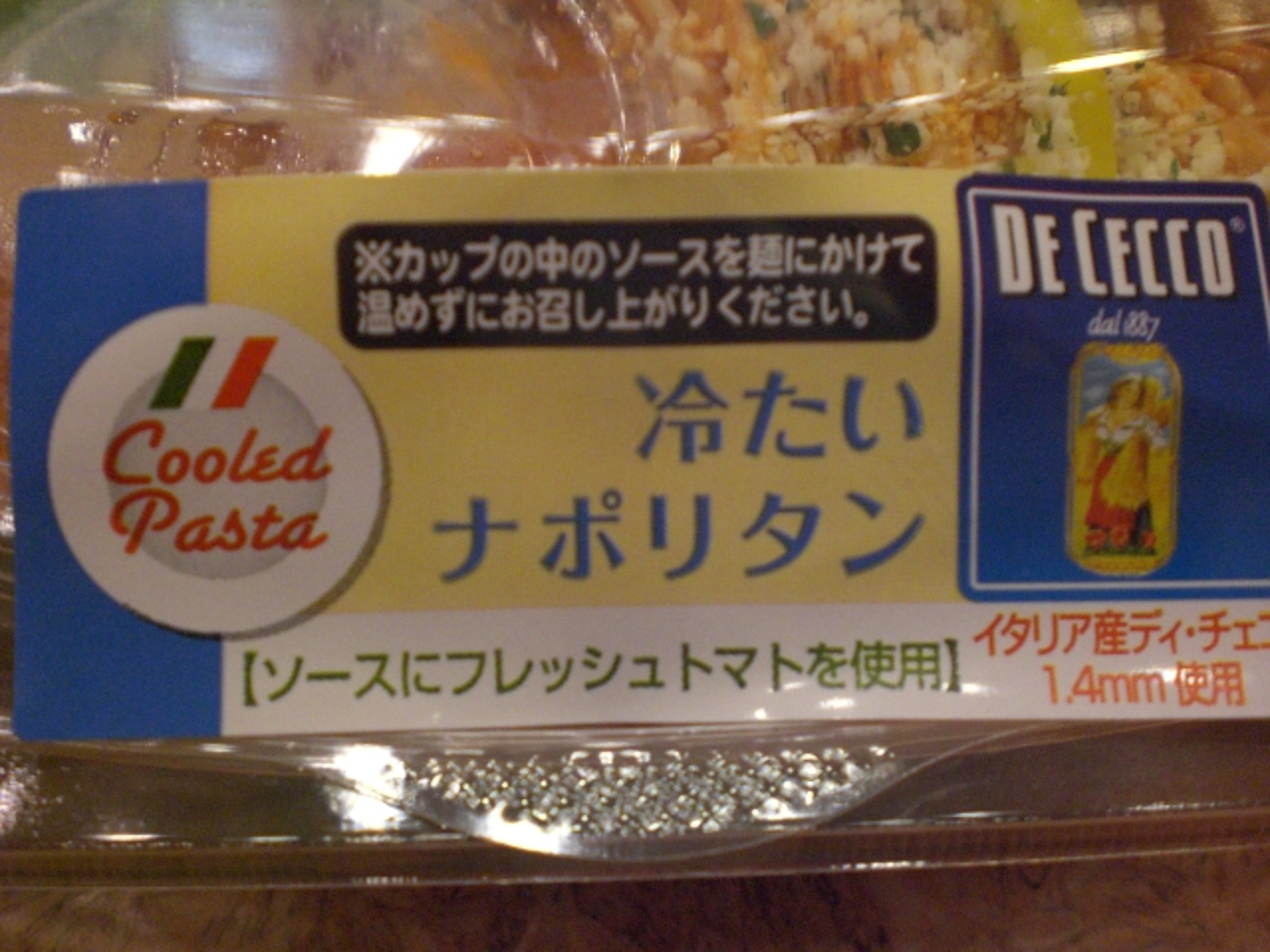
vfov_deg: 37.7
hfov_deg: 49.0
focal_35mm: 38
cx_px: 635
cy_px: 476
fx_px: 1394
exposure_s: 1/80
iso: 400
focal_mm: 6.3
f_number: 3.1
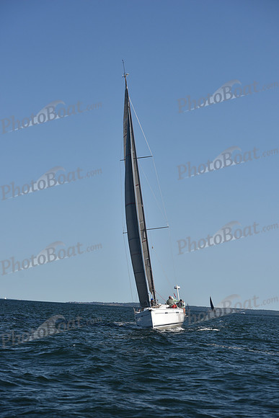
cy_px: 209
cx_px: 140
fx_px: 953
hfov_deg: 16.7
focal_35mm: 82
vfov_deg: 24.8
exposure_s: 1/1000
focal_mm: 82
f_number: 5.6
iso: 250
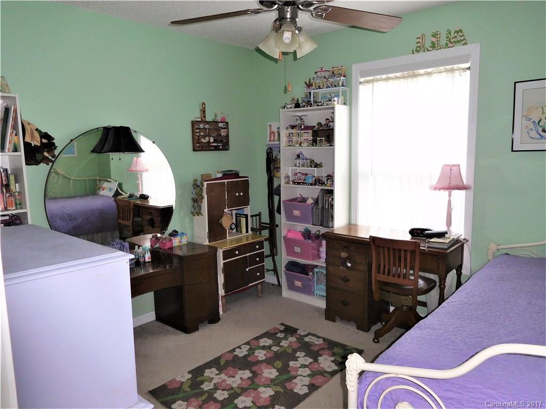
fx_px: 394
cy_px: 204
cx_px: 273
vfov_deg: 54.9
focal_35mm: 25
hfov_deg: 69.4
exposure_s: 1/30
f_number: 3.4
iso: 200
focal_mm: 4.5
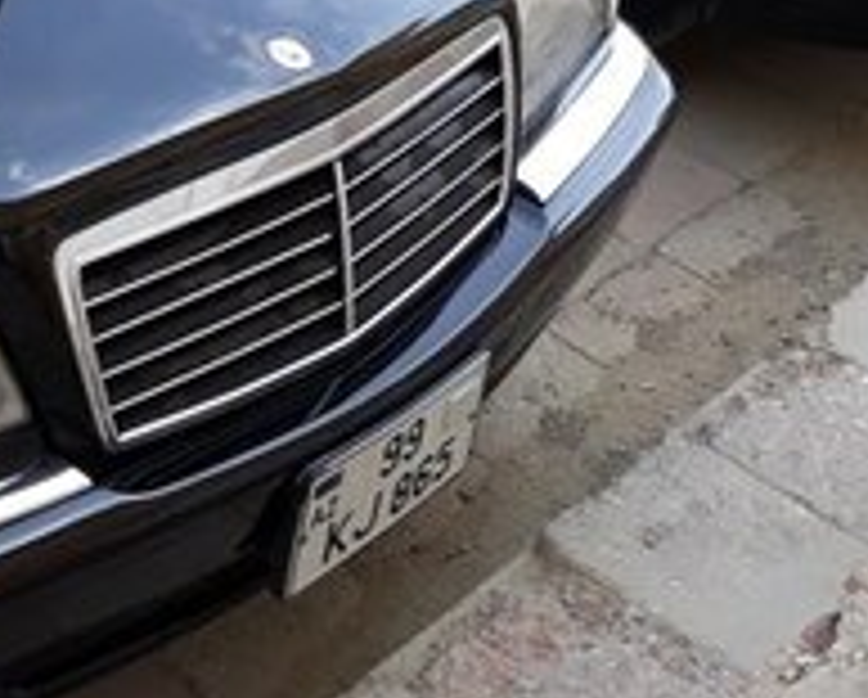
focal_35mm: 90
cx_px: -18
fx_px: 2316
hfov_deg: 20.5
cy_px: -88
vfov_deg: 16.6
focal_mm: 3.71
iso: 40
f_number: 1.7
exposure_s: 1/357
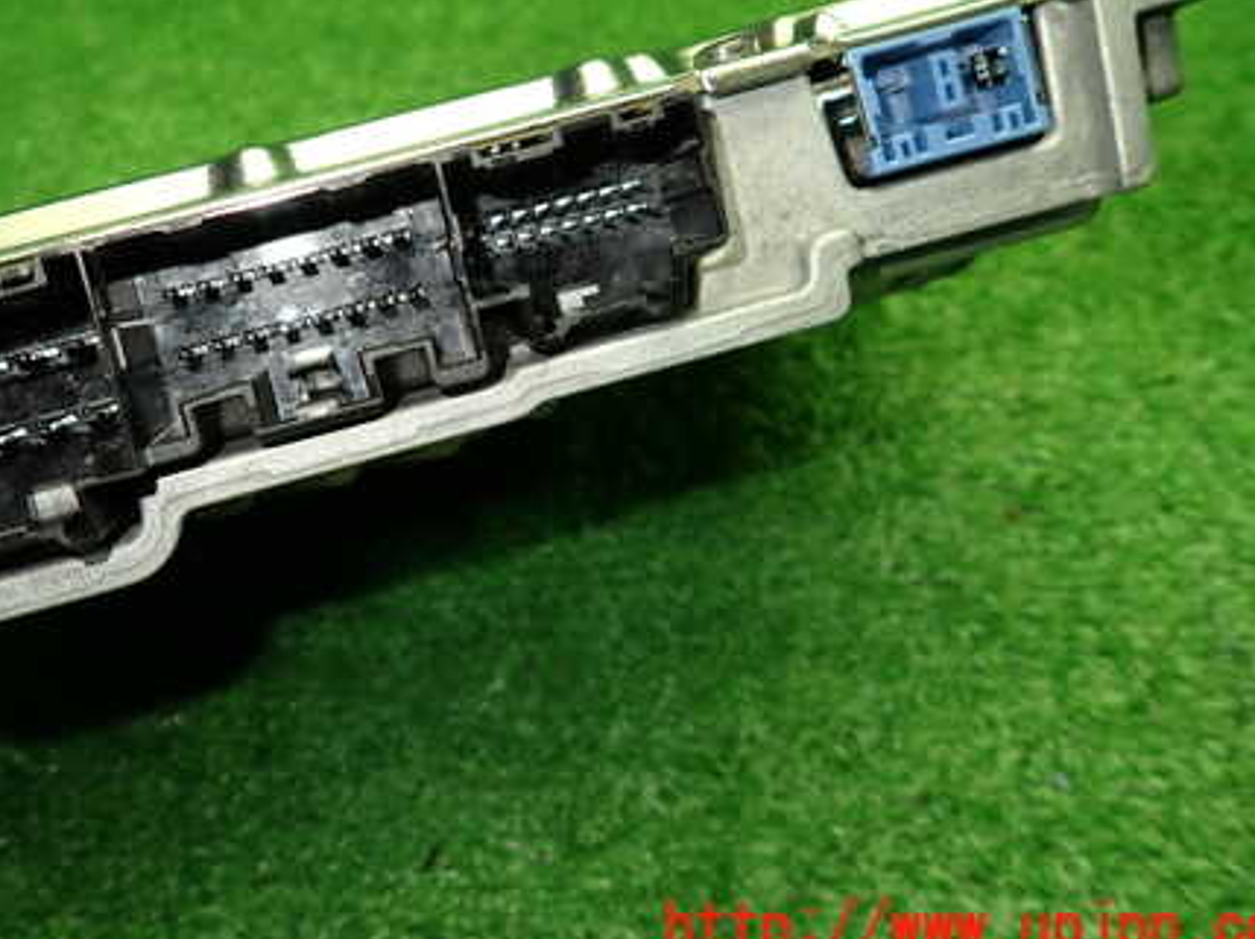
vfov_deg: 40.1
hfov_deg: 51.9
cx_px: 448
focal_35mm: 35
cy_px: 307
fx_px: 1268
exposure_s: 1/60
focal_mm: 4.5
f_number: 2
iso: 200
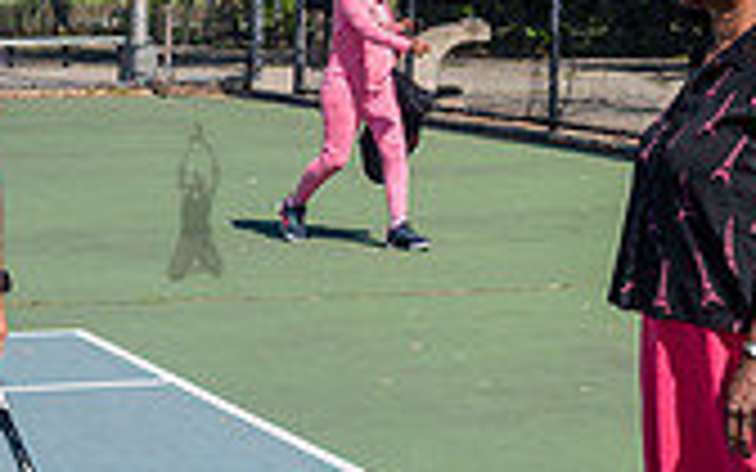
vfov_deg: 10.2
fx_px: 2658
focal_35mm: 129
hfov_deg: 16.1
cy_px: 201
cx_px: 160
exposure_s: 1/2500
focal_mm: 35
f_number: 4.5
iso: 200
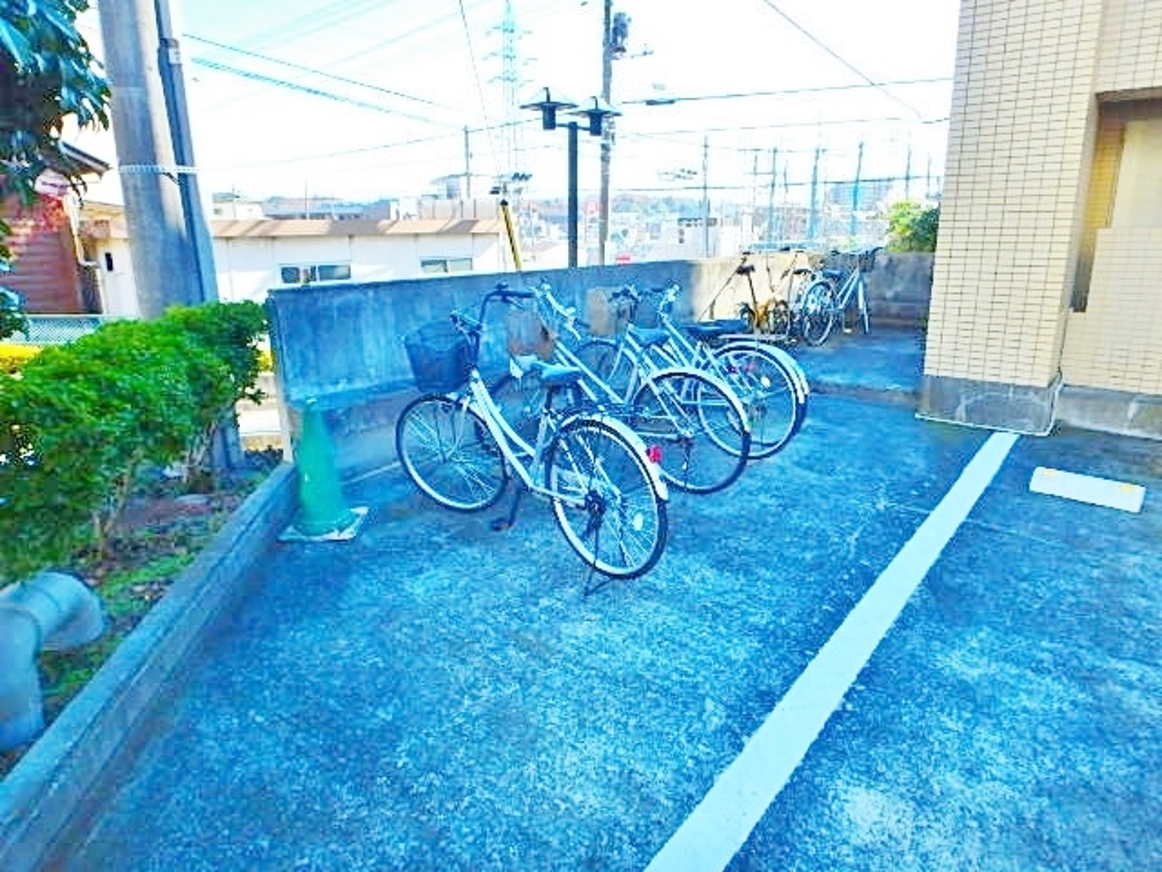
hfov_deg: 79.0
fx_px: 705
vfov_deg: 63.4
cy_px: 436
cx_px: 581
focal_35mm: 21
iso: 125
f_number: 3.5
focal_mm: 3.7
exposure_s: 1/250
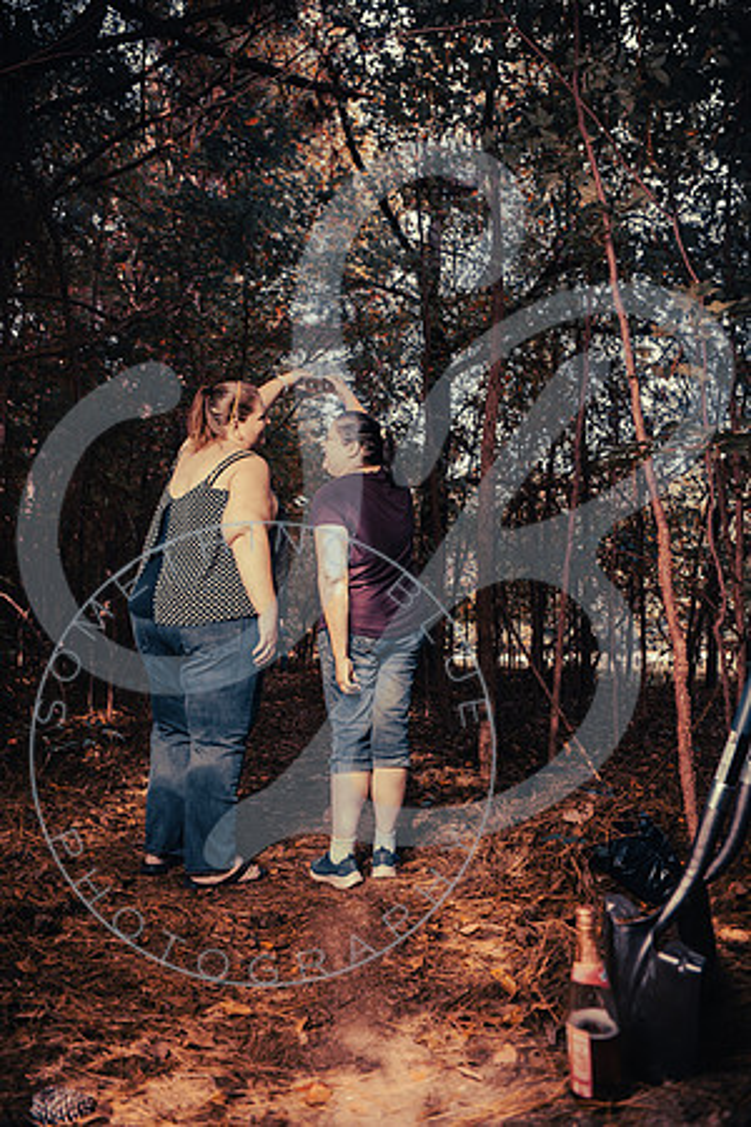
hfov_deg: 53.1
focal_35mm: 24
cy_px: 564
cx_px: 376
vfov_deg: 73.7
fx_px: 751
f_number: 2.8
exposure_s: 1/160
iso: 400
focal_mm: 24
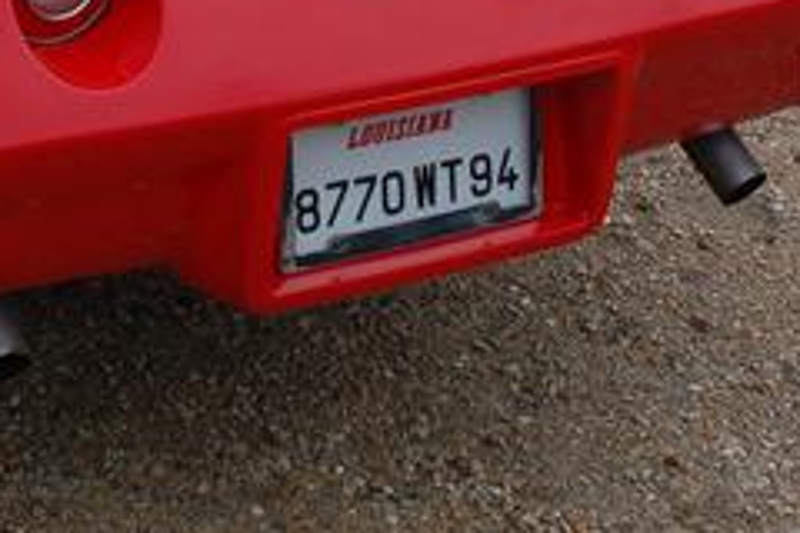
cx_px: -5
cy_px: -260
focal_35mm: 122
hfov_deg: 16.5
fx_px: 2700
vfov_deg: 10.9
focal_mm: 27
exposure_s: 1/200
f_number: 7.1
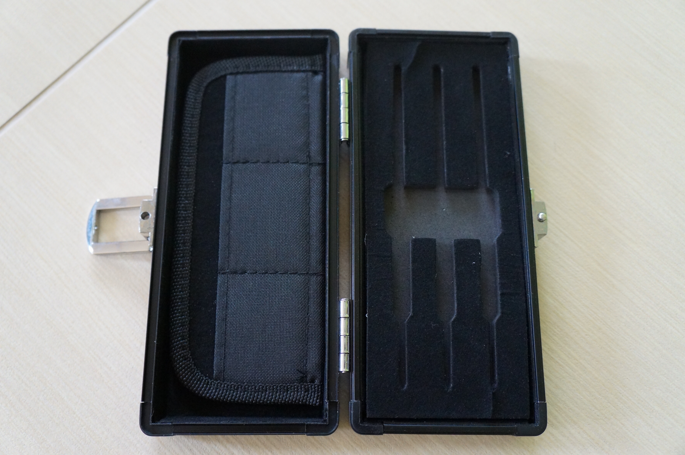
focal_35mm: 33
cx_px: 342
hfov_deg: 57.3
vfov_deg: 39.9
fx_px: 627
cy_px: 228
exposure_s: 1/100
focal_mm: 22
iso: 3200
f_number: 4
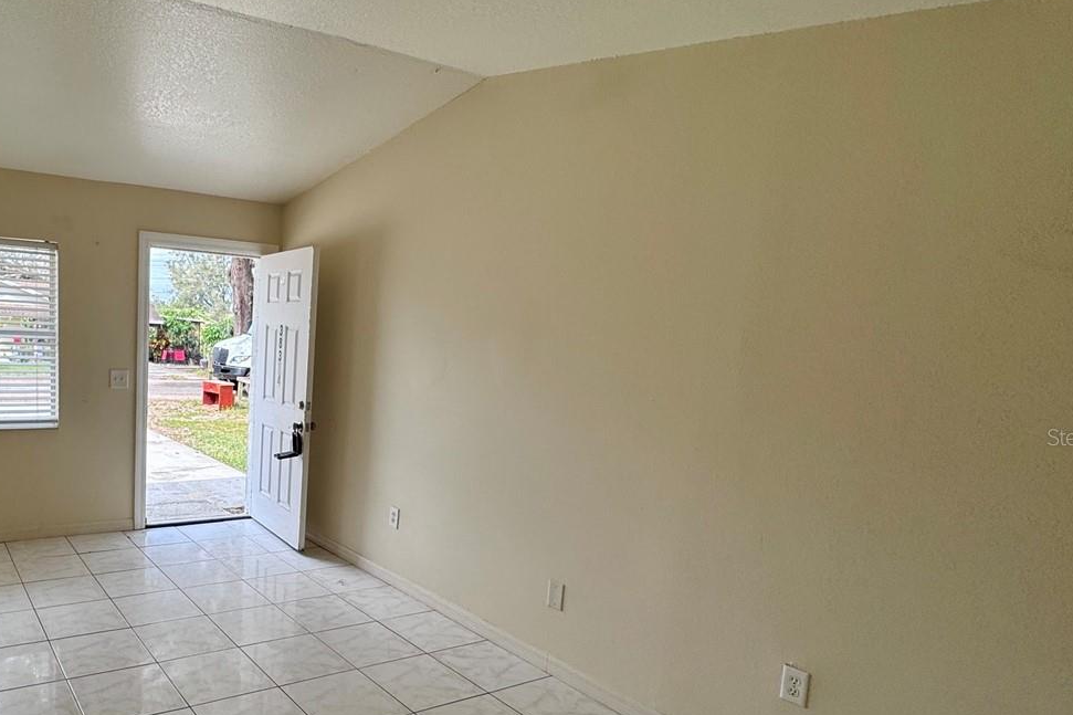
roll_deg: -3.2
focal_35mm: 24
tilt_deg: -10.7
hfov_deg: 68.9
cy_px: 437
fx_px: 715
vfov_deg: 52.7
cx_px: 267
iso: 40
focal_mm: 2.22
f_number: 2.2
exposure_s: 1/282
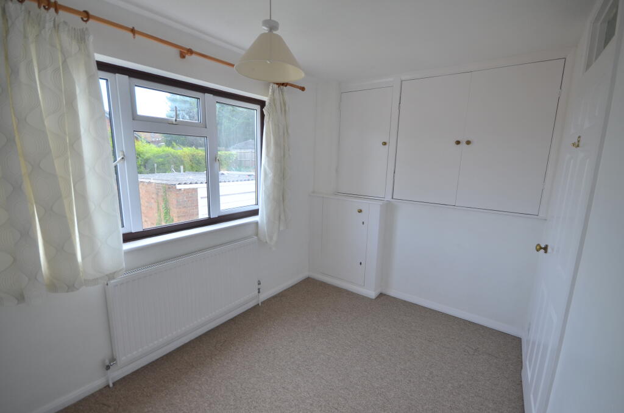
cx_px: 312
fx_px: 259
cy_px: 206
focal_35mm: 15
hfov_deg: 100.5
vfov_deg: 77.1
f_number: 5.6
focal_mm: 10
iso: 250
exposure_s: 1/125
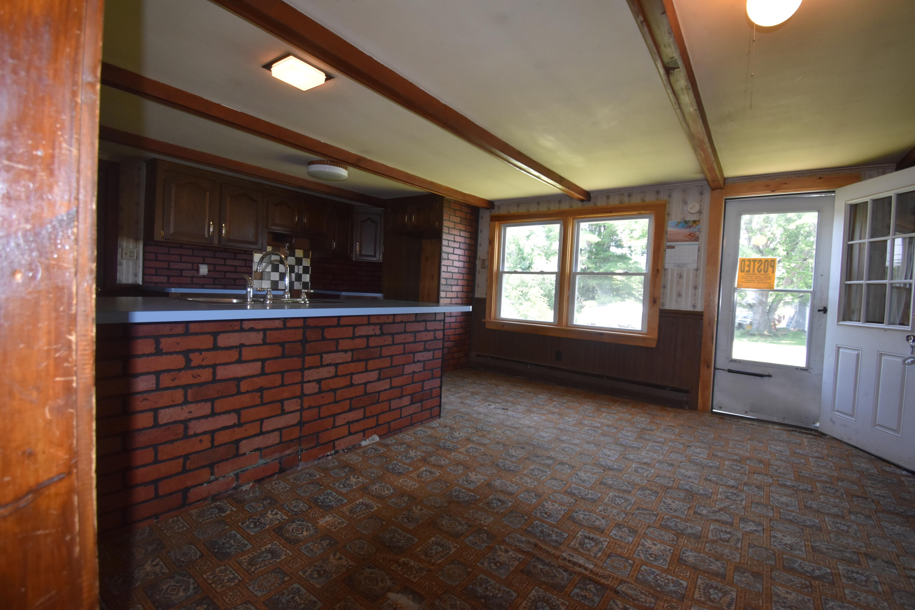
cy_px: 305
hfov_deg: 100.4
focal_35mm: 15
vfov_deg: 77.3
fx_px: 381
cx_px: 458
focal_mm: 10
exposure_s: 1/125
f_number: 5.6
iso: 800
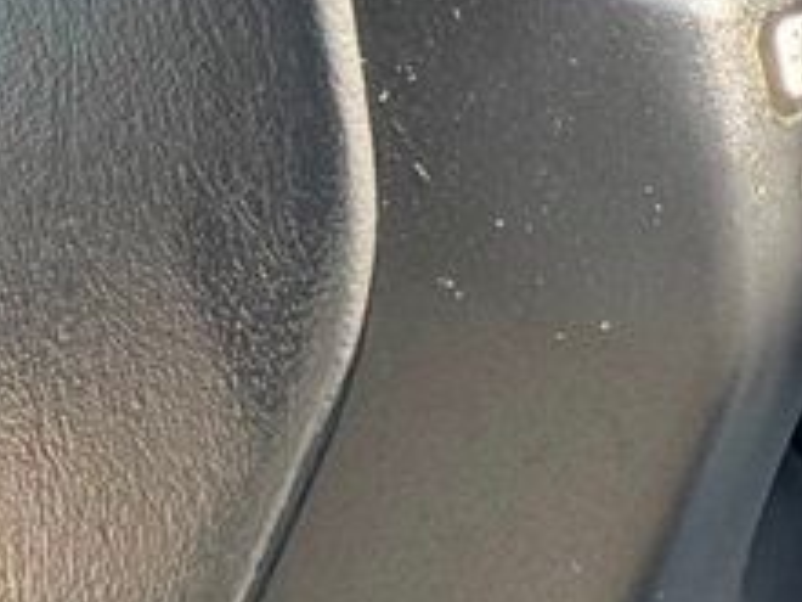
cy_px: -379
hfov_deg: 8.3
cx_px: 1772
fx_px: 5167
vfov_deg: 6.6
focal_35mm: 223
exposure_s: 1/193
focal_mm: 6.76
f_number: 1.78
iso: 64
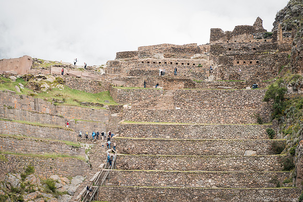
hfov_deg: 10.2
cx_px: 152
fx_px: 1696
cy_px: 101
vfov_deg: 6.8
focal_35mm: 201
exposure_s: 1/125
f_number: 8
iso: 100
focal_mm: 200
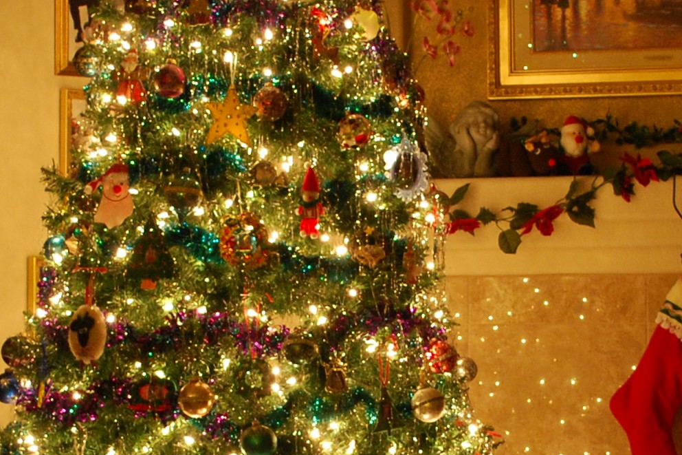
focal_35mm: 116
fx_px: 2197
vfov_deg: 11.8
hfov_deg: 17.6
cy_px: 360
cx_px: 506
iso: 400
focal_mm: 22
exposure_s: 1/3
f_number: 4
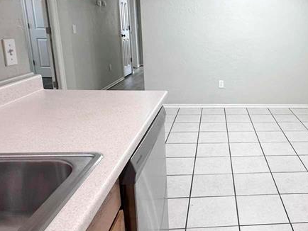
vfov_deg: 42.9
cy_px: 98
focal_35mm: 33
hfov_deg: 51.7
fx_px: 294
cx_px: 248
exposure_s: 1/120
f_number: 2.2
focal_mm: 2.2
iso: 200
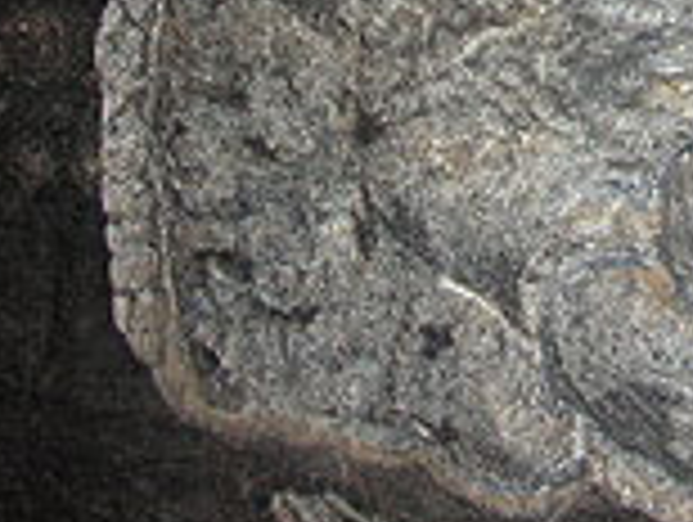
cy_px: -166
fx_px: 2045
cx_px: 688
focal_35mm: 102
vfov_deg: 14.0
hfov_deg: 18.7
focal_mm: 5.8
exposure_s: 1/60.1
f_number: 2.8
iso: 88
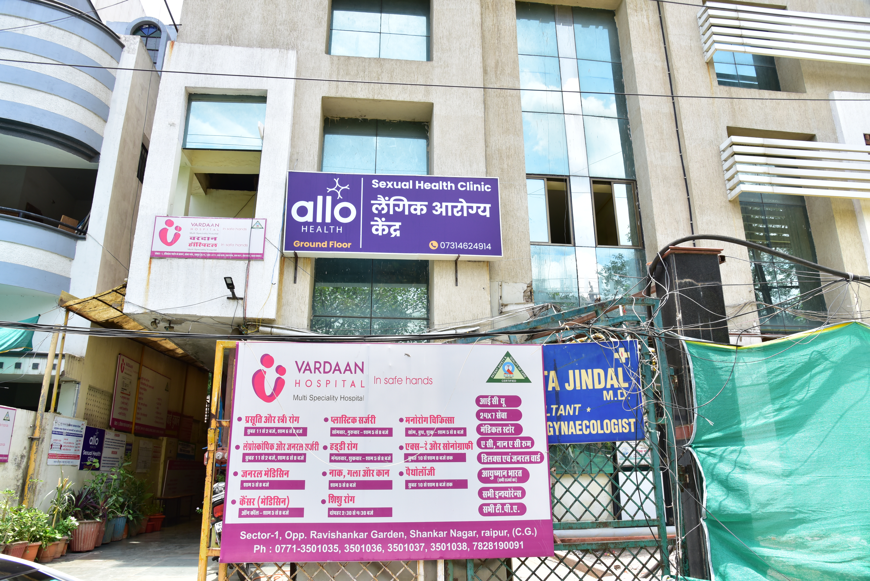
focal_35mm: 24
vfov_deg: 53.2
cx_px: 435
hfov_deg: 73.7
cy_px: 290
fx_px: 580
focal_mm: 24
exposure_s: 1/200
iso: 500
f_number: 8
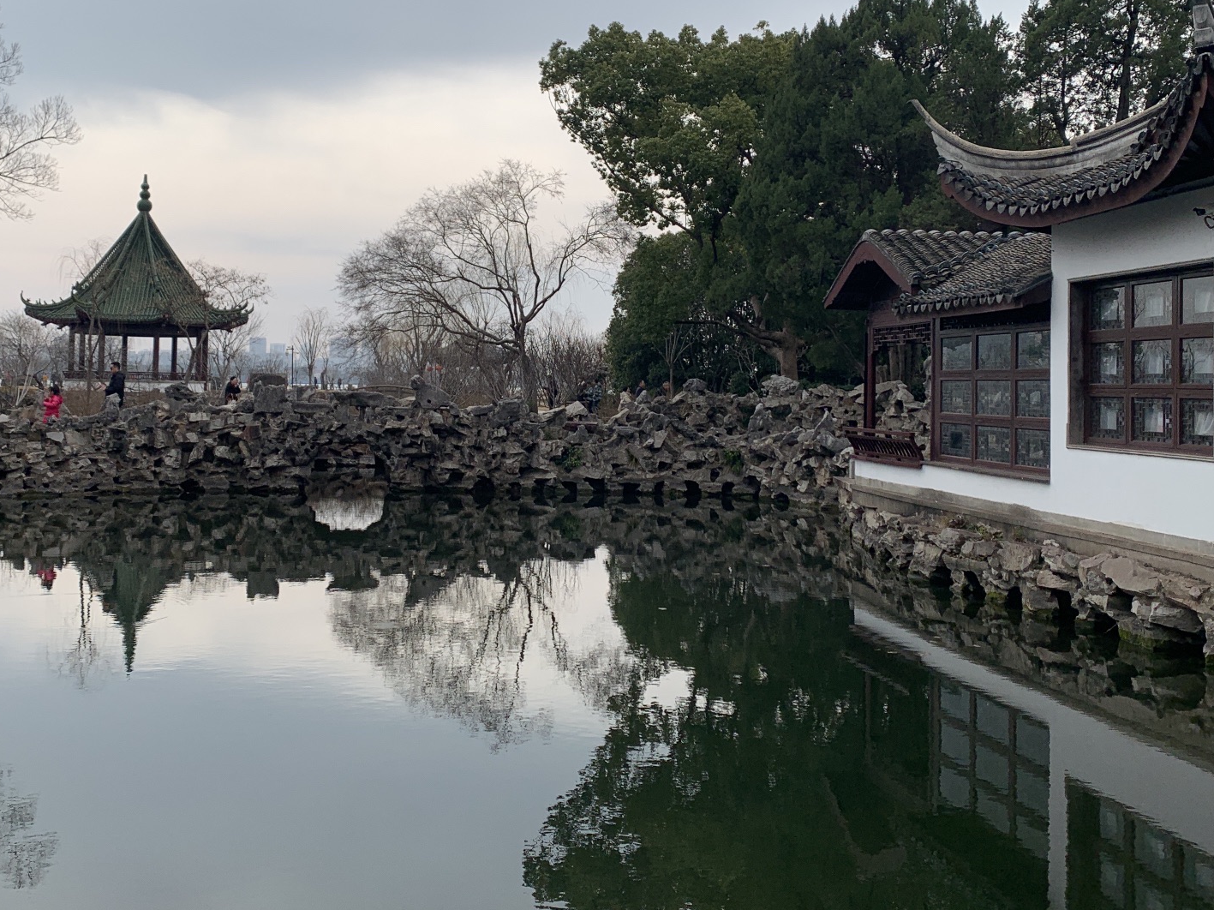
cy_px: 338
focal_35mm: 37
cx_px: 571
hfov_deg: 50.1
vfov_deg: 38.4
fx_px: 1297
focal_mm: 4.25
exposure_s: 1/2481
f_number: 1.8
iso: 25
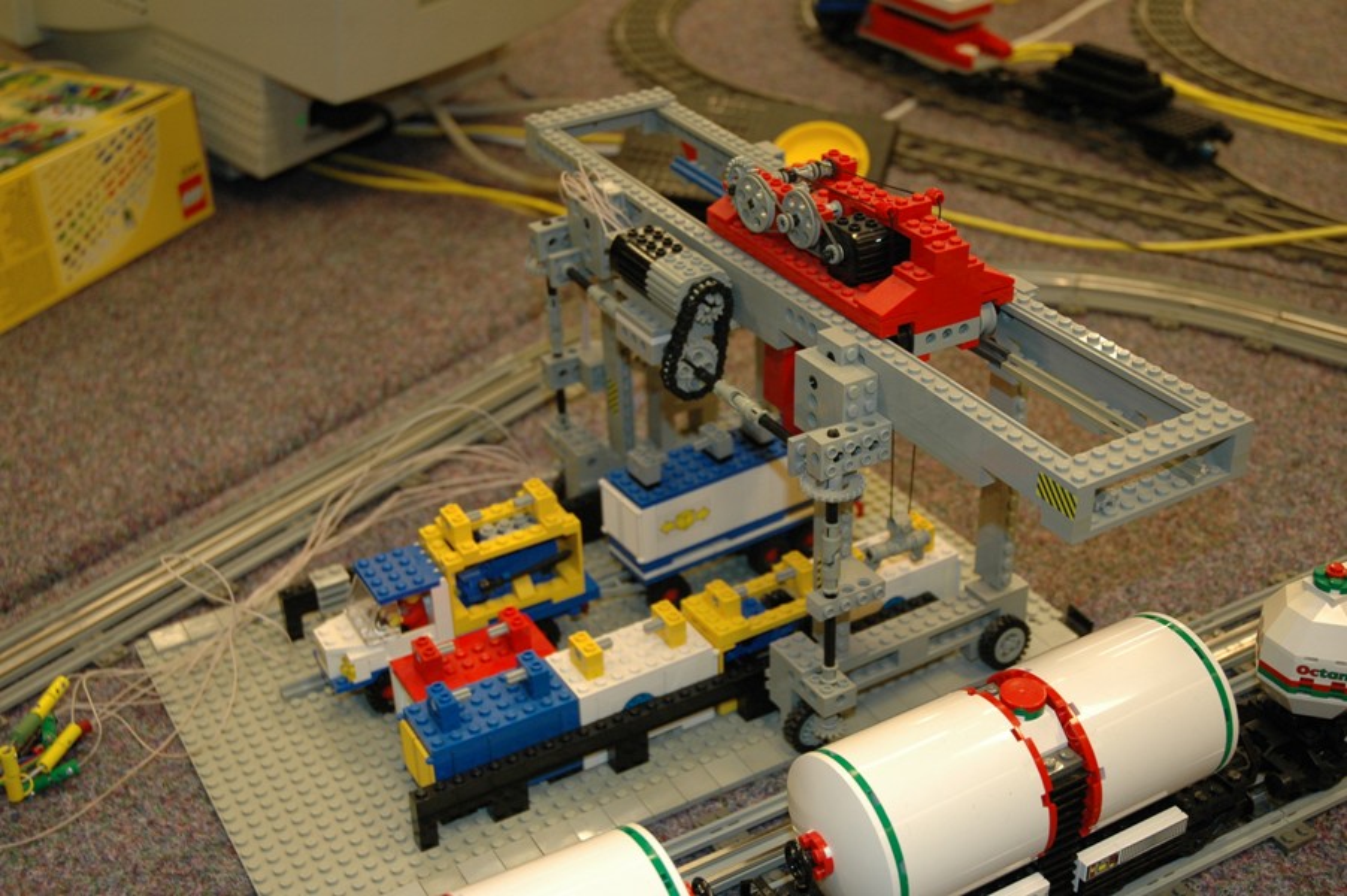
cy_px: 448
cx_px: 674
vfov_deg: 28.9
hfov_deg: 42.4
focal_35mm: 46
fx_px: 1739
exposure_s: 1/60
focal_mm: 31
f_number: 4
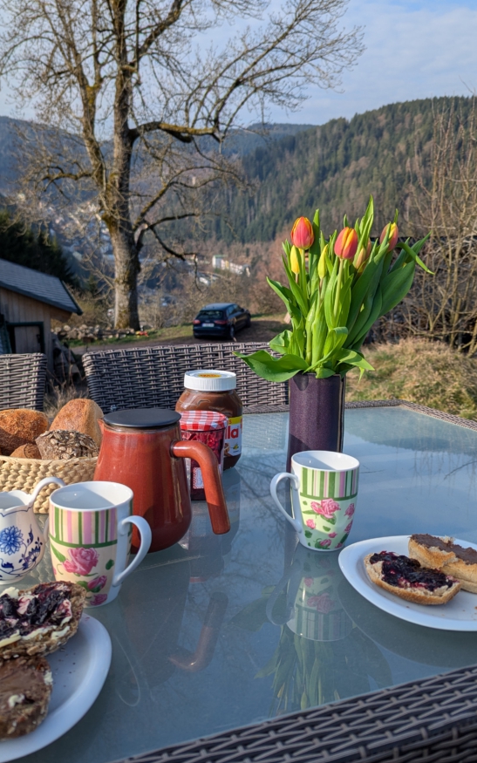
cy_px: 329
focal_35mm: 30
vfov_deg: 62.6
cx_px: 228
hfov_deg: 41.8
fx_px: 624
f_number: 1.85
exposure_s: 1/1715
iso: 39
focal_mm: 6.81
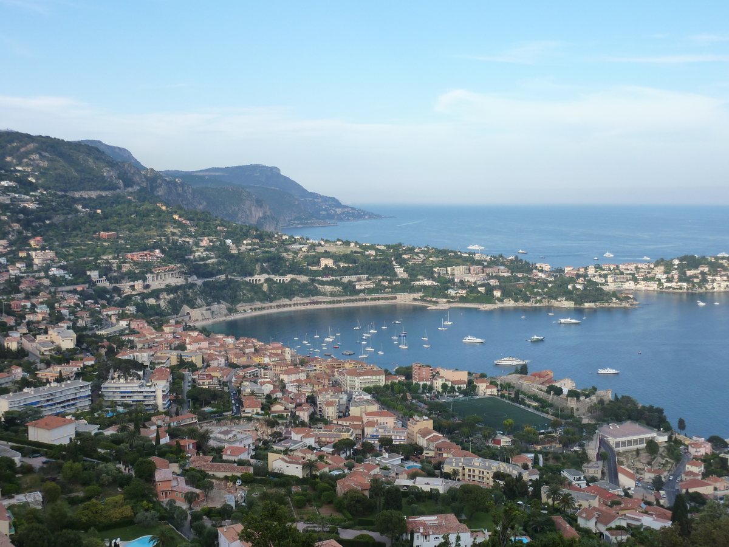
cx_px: 364
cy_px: 274
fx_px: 779
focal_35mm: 37
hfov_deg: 50.1
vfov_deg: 38.7
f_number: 4
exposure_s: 1/250
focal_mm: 6.1
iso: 125
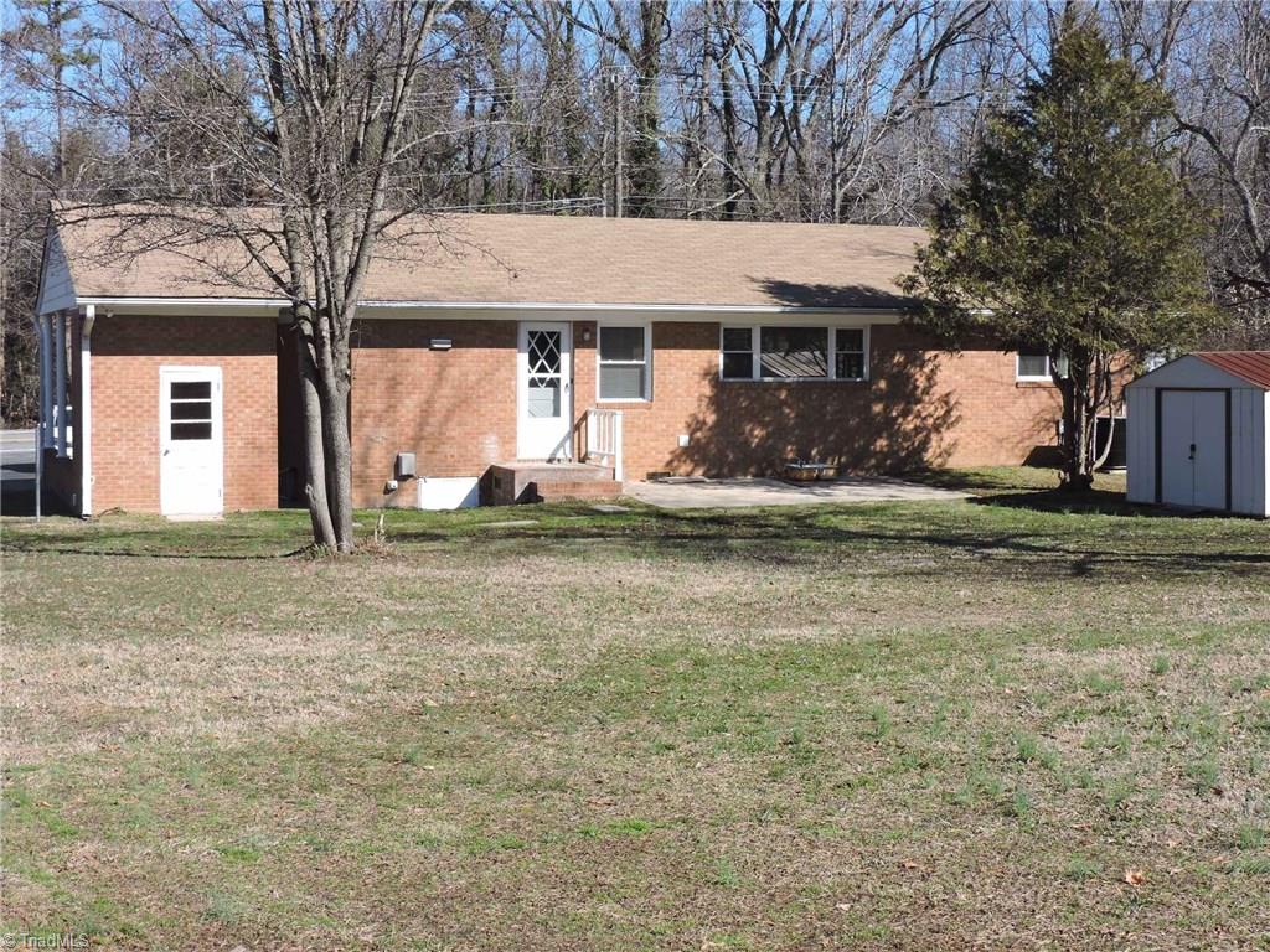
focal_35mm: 50
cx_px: 635
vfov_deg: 29.1
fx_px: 1834
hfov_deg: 38.2
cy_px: 476
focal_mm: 8.9
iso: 100
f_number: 3.6
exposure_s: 1/800
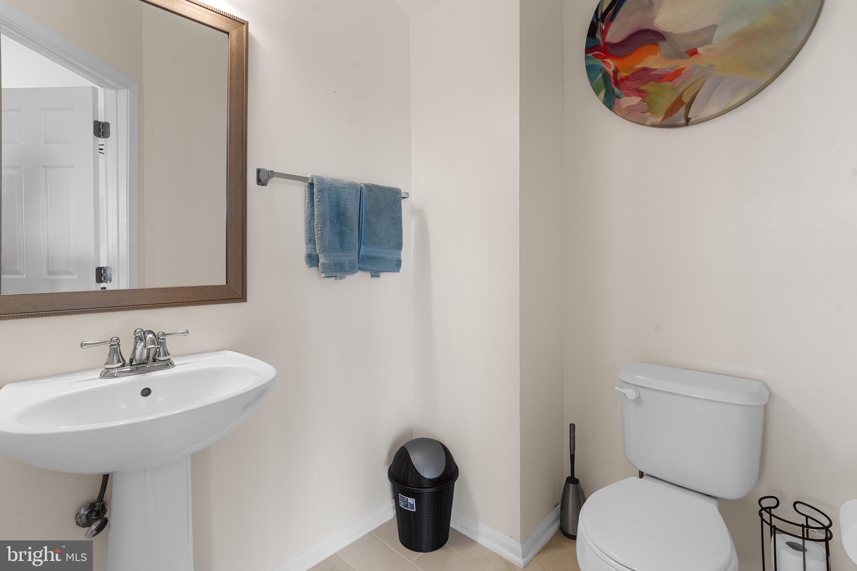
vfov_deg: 73.7
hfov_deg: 96.7
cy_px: 286
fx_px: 381
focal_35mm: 16
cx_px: 428
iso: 200
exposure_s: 1/4
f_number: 8
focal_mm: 16
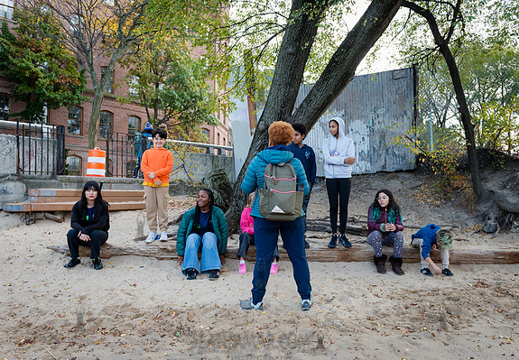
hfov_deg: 58.1
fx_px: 467
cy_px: 180
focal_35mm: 32
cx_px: 272
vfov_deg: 42.2
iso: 800
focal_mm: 29
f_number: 4.5
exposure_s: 1/200
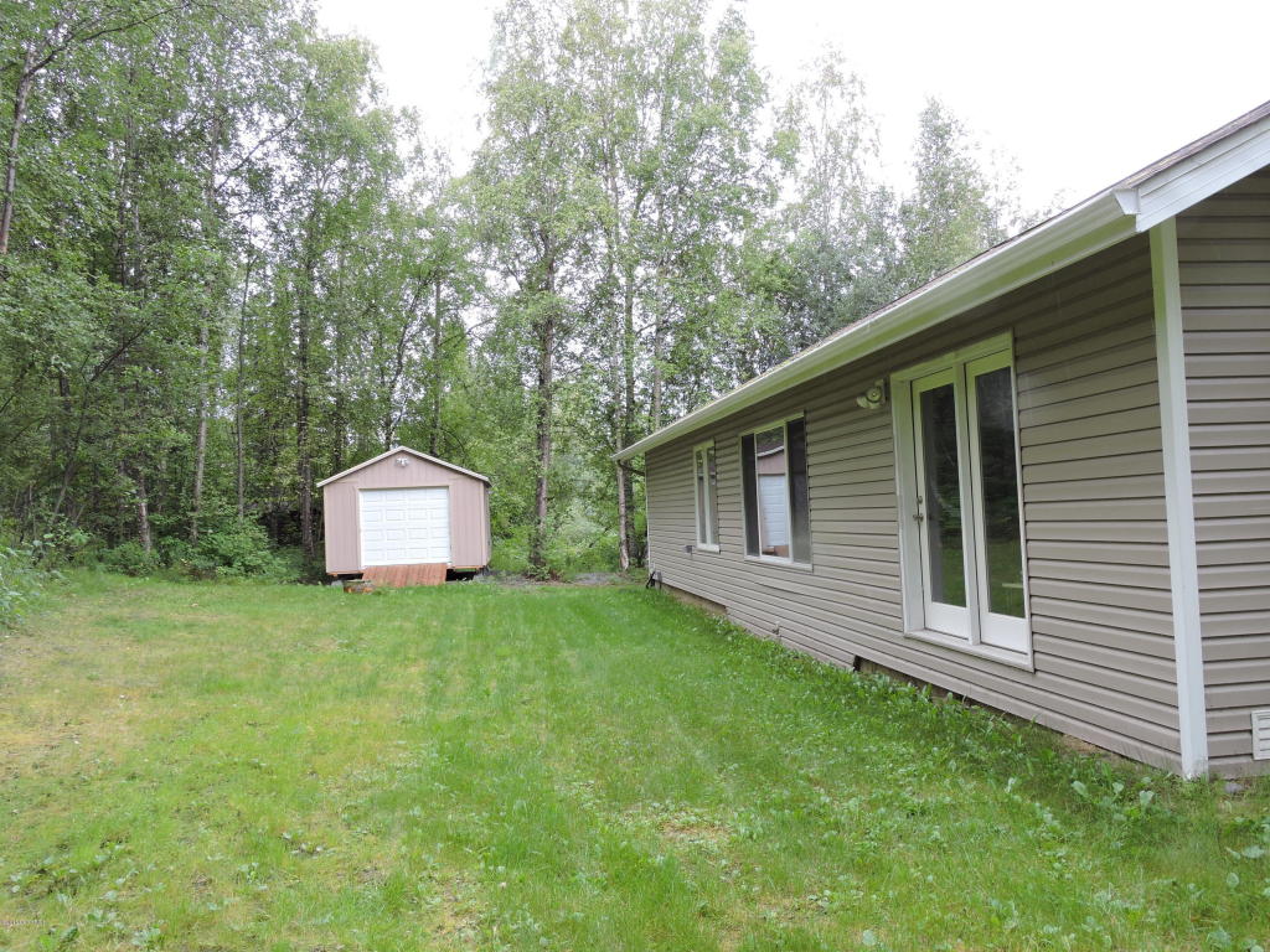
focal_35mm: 28
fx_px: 1027
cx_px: 635
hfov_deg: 63.4
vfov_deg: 49.7
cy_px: 476
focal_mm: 5
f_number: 3.5
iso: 100
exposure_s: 1/80
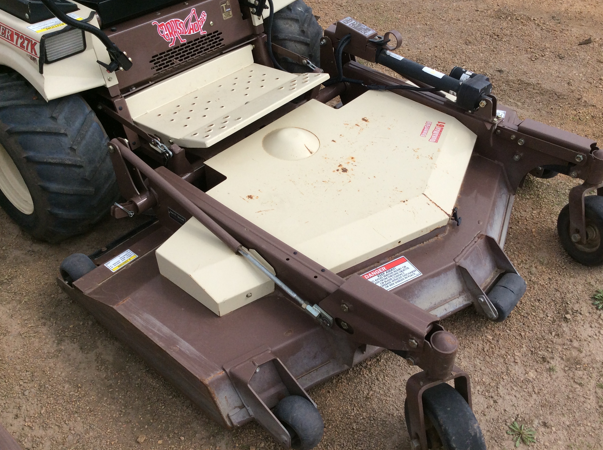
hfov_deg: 52.7
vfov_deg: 40.6
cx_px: 312
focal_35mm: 35
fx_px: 609
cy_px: 205
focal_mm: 3.3
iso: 32
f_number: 2.4
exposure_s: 1/1271
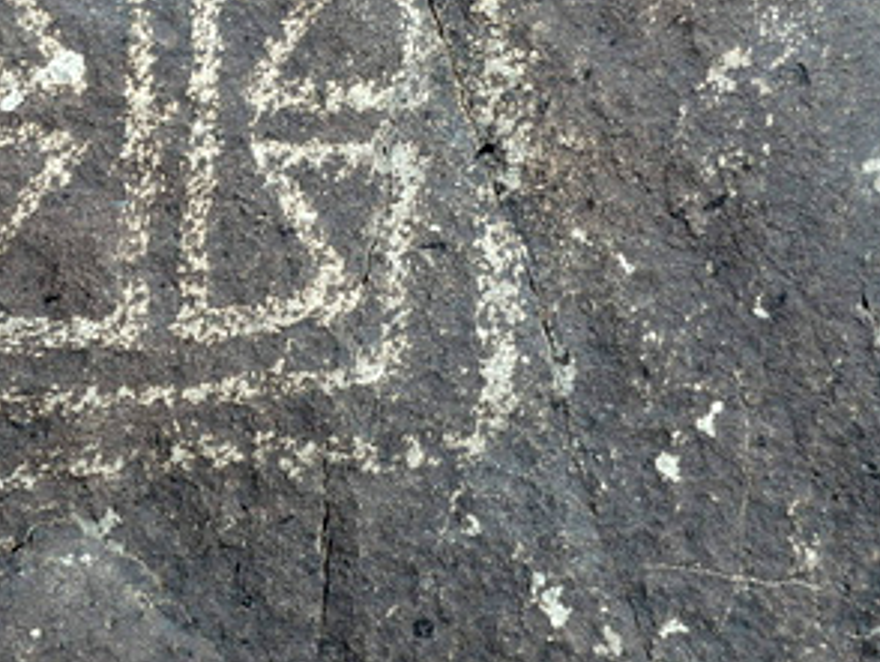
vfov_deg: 6.2
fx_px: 6055
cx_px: 210
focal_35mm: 238
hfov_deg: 8.3
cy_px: 112
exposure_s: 1/400
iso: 125
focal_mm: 25
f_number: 5.9
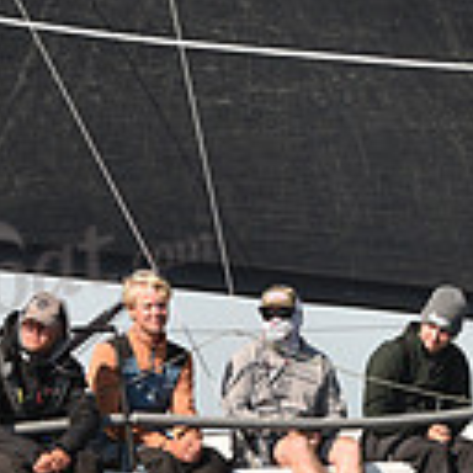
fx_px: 4746
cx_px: 406
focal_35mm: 307
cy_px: 438
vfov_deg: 5.7
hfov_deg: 5.7
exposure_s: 1/1250
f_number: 4
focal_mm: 80
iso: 250
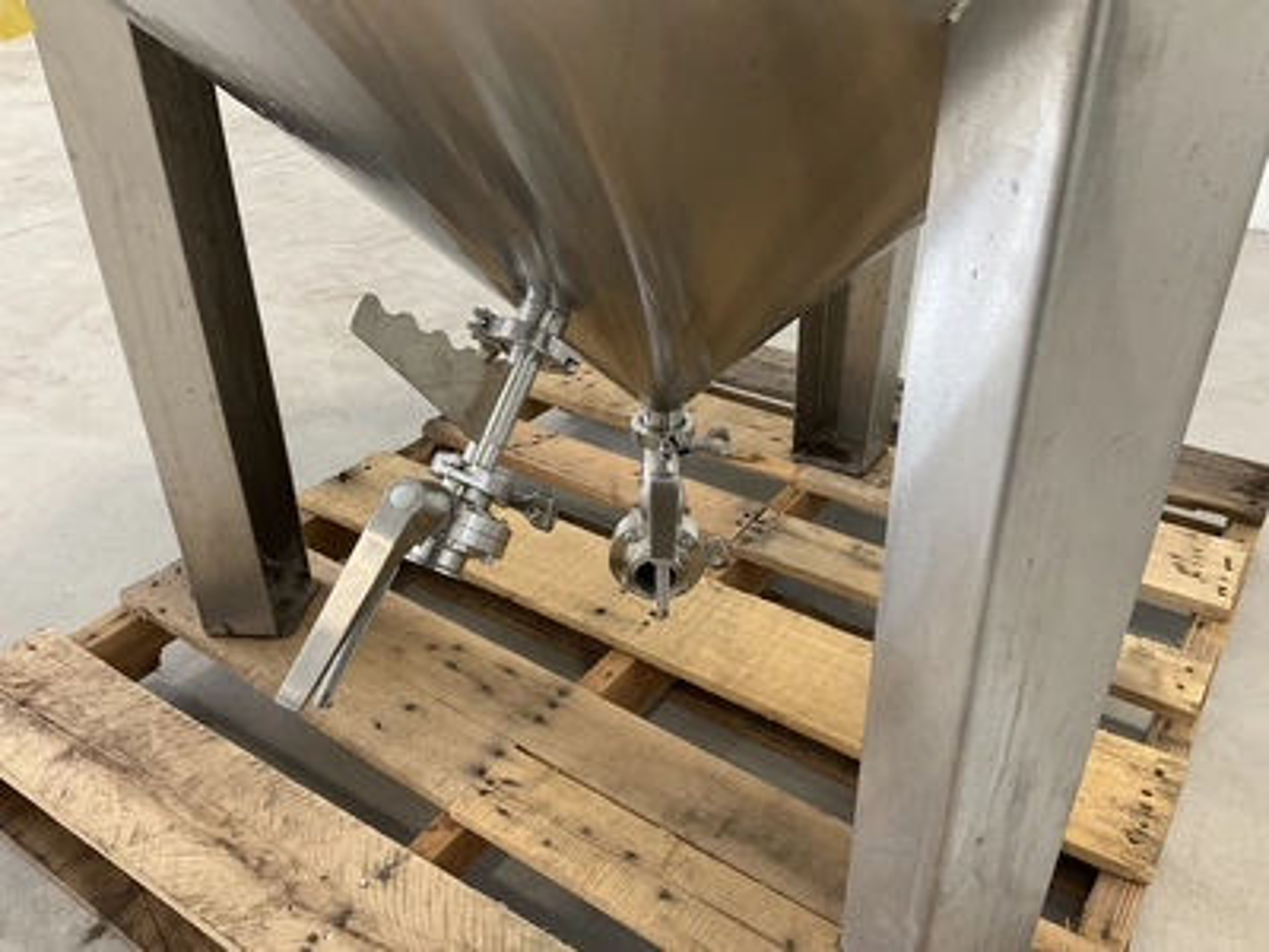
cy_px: 476
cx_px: 634
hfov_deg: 61.7
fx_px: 1063
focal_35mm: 29
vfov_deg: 48.2
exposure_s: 1/122
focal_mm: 3
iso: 64
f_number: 1.8
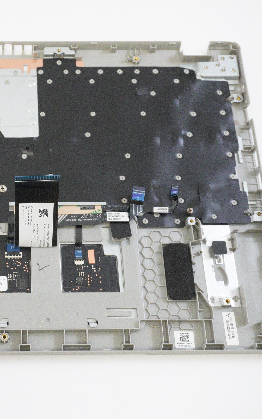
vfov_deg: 35.2
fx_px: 660
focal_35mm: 58
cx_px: 0
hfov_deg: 21.7
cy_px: 209
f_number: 5.6
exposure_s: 1/200
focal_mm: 25
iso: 6400
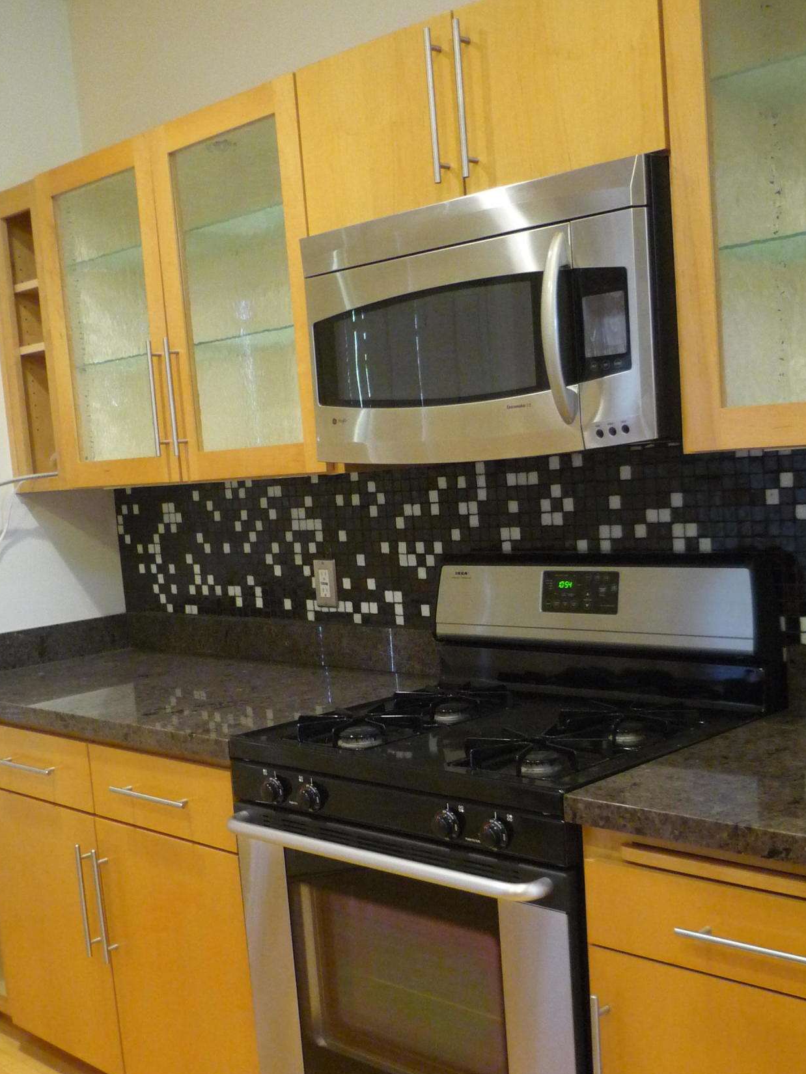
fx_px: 1241
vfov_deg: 46.5
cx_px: 427
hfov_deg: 36.0
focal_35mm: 40
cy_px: 640
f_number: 2.8
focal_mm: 5.5
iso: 400
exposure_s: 1/15
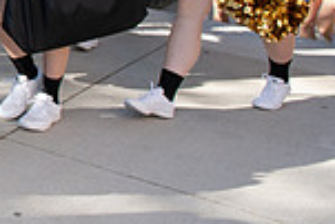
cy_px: -119
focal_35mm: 92
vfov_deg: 13.9
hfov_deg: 17.9
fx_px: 857
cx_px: -260
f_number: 5
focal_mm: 24
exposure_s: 1/320
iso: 320
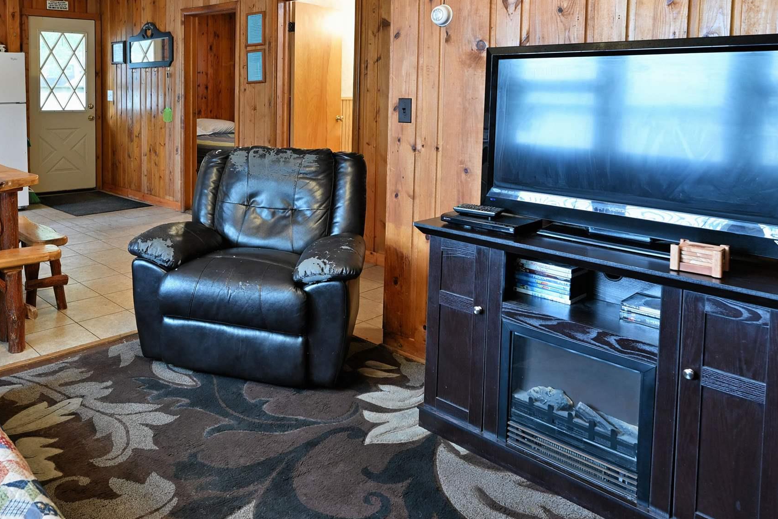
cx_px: 226
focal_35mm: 29
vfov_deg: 43.4
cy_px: 123
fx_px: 627
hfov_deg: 61.2
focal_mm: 16
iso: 400
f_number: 5.6
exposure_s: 1/6
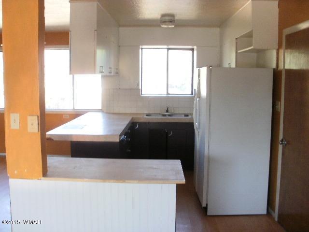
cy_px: 116
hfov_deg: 51.4
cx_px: 154
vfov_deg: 39.7
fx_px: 321
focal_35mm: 36
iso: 100
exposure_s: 1/30
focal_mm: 6.3
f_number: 3.5
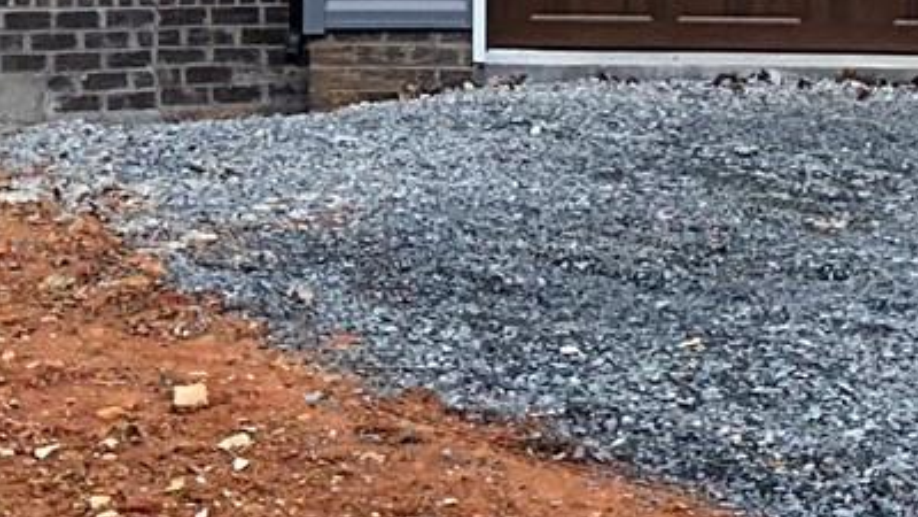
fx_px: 3262
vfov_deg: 8.1
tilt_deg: +7.8
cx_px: 489
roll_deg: -0.2
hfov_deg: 16.0
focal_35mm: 134
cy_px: -864
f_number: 1.78
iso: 100
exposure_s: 1/1040
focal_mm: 6.86
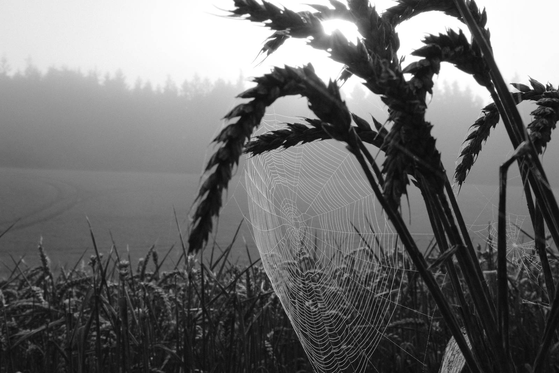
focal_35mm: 41
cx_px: 280
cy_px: 186
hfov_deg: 47.4
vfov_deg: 32.6
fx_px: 637
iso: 640
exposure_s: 1/160
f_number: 16
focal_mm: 27.5
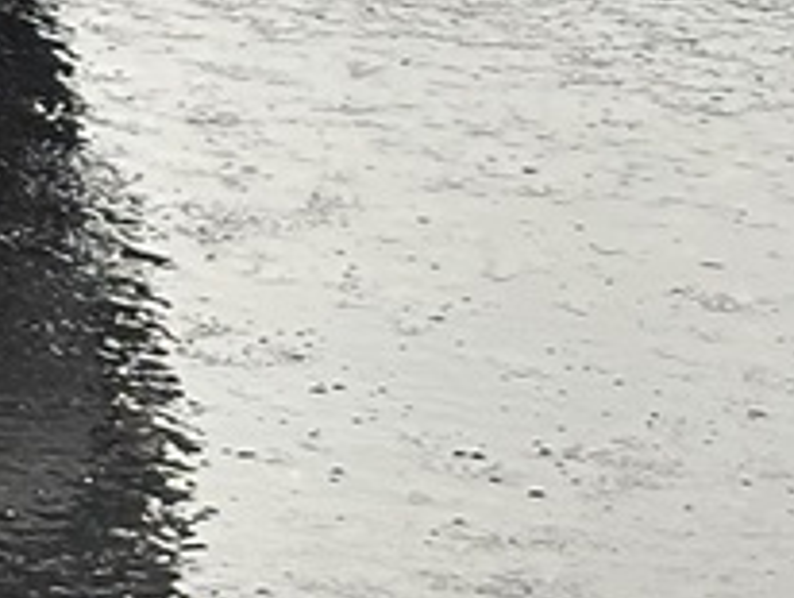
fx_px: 7693
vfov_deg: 4.2
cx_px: -1561
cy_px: -1470
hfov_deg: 5.6
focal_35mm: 335
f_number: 1.78
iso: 80
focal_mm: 6.86
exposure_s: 1/172
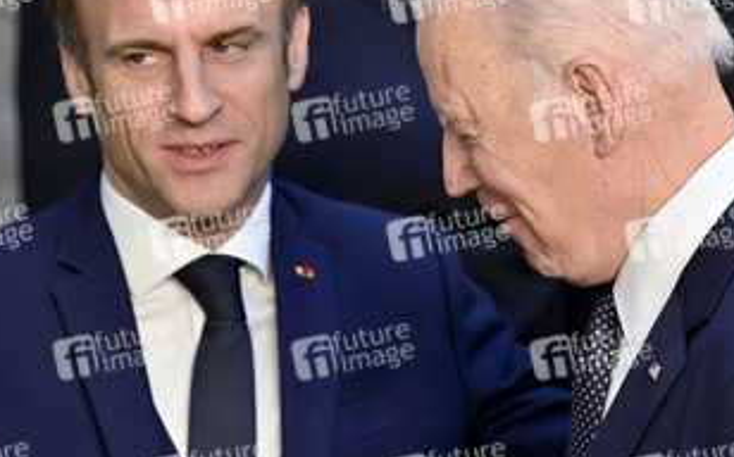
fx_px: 5957
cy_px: 174
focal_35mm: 298
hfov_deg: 7.1
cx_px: 384
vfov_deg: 4.4
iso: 400
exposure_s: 1/400
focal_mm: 200
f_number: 2.8
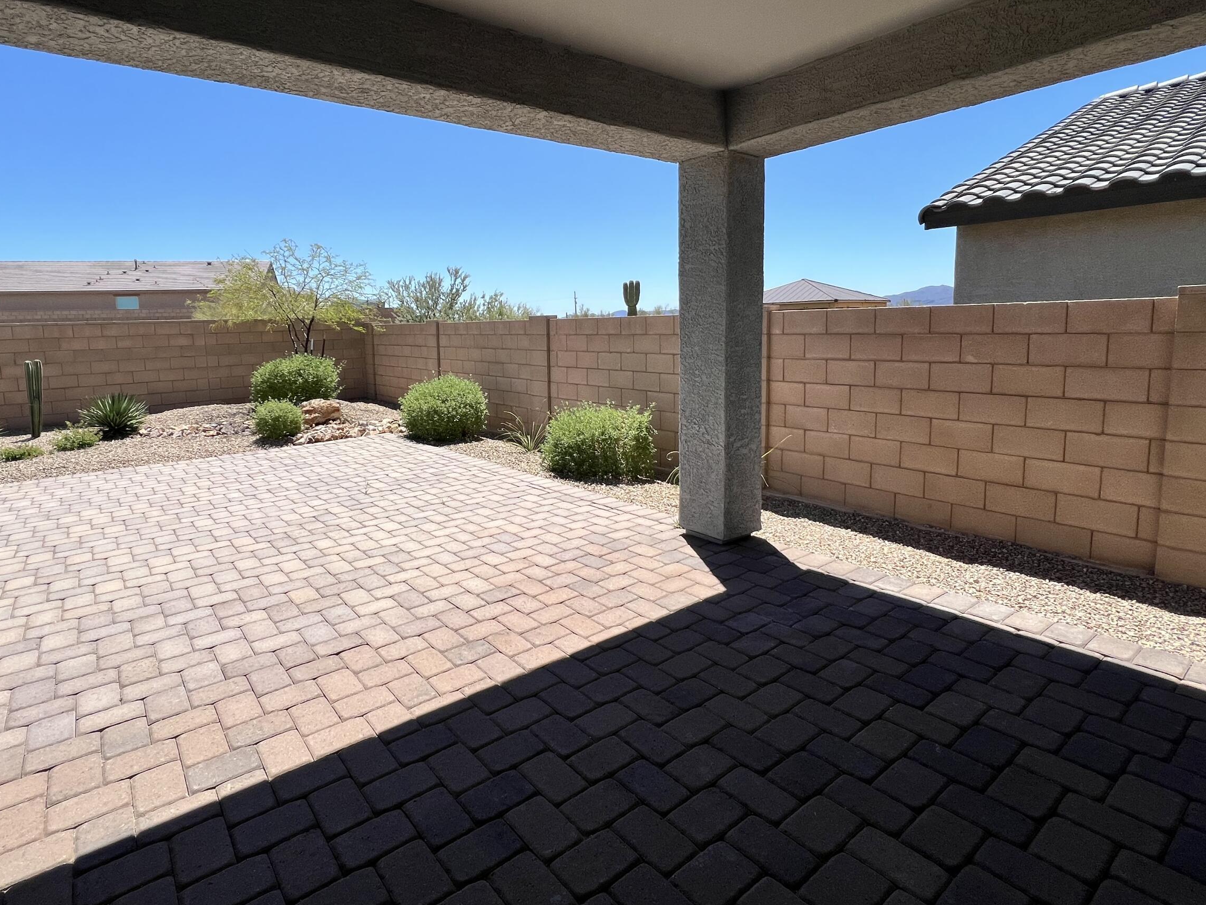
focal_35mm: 17
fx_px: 592
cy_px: 398
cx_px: 533
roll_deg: +1.5
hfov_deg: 90.6
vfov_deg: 74.4
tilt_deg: -6.9
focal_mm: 1.57
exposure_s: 1/2016
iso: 32
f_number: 1.8
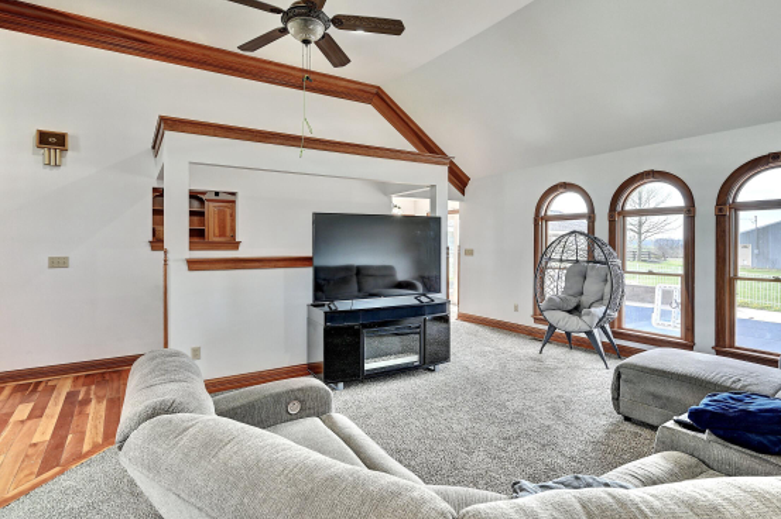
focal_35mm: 19
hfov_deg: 86.9
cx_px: 388
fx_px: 412
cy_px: 245
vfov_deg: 64.4
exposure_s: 1/5
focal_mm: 14
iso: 200
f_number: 8
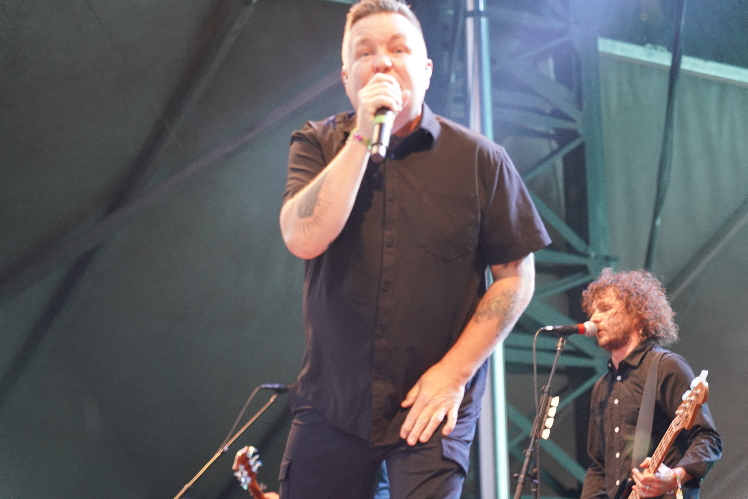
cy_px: 250
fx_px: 2181
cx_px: 374
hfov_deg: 19.5
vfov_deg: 13.0
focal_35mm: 105
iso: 4000
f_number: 4
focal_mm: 105
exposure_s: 1/160
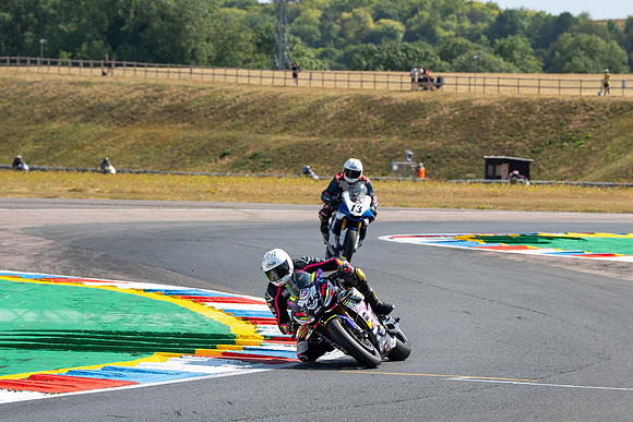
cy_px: 176
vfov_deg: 5.3
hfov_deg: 7.9
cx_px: 411
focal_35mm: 260
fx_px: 4567
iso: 125
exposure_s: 1/500
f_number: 7.1
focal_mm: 200
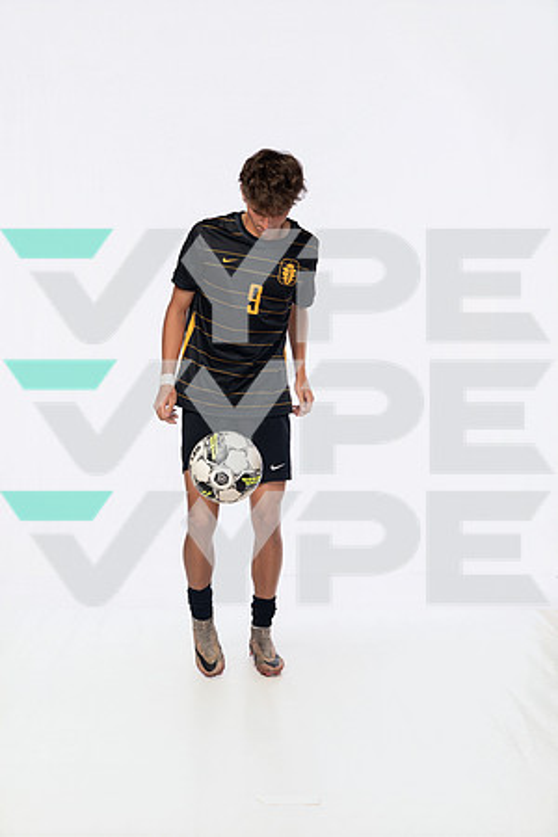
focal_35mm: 44
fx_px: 1023
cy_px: 418
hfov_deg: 30.5
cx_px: 279
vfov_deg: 44.5
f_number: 6.3
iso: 640
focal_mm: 44
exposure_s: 1/250
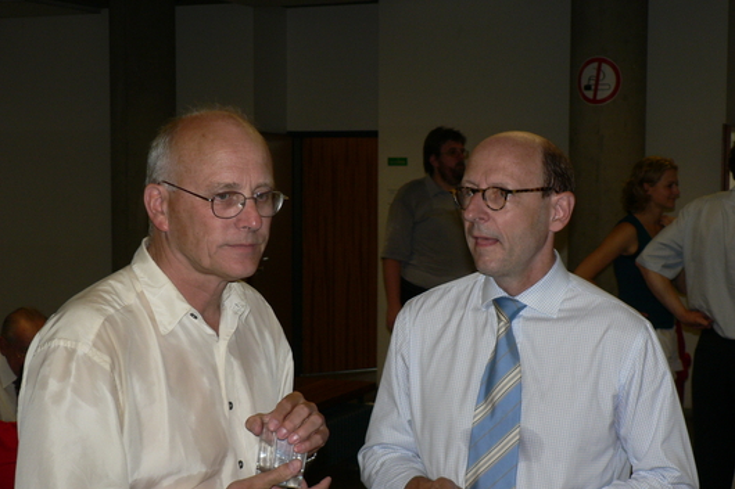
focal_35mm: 68
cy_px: 273
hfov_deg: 29.7
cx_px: 367
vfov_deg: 20.0
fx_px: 1388
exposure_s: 1/60
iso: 100
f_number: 3.2
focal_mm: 10.9
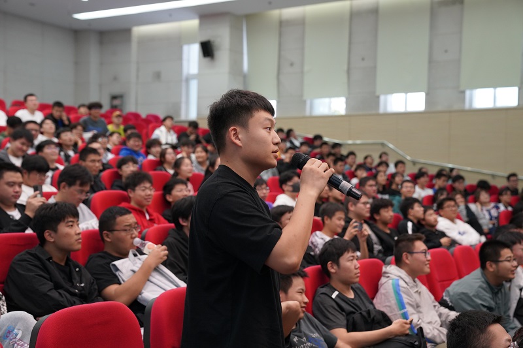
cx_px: 262
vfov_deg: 26.0
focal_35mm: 52
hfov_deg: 38.2
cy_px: 174
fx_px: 755
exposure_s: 1/160
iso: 2500
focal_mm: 52
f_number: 4
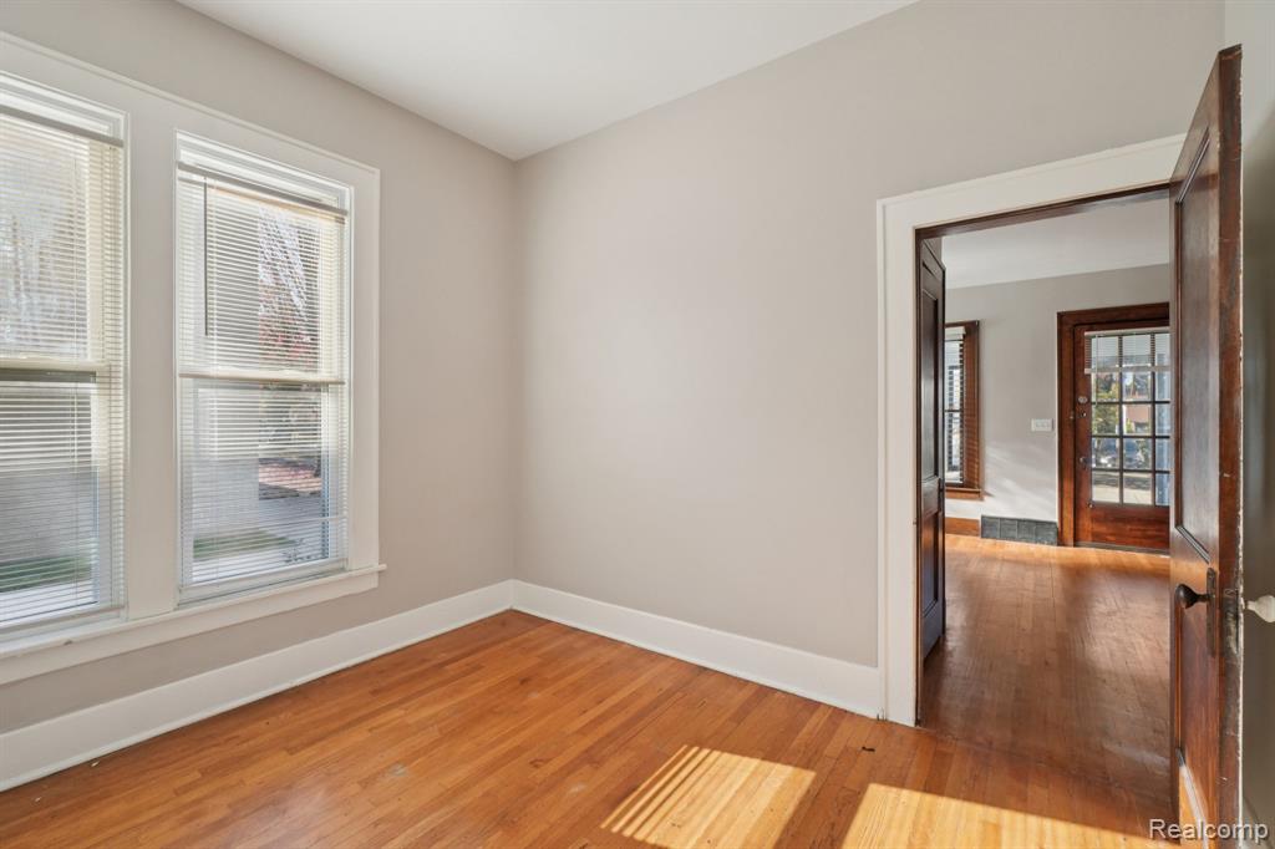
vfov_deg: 77.3
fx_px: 531
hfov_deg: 100.4
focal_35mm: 15
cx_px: 638
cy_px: 424
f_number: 8
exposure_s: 1/30
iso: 160
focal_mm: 10
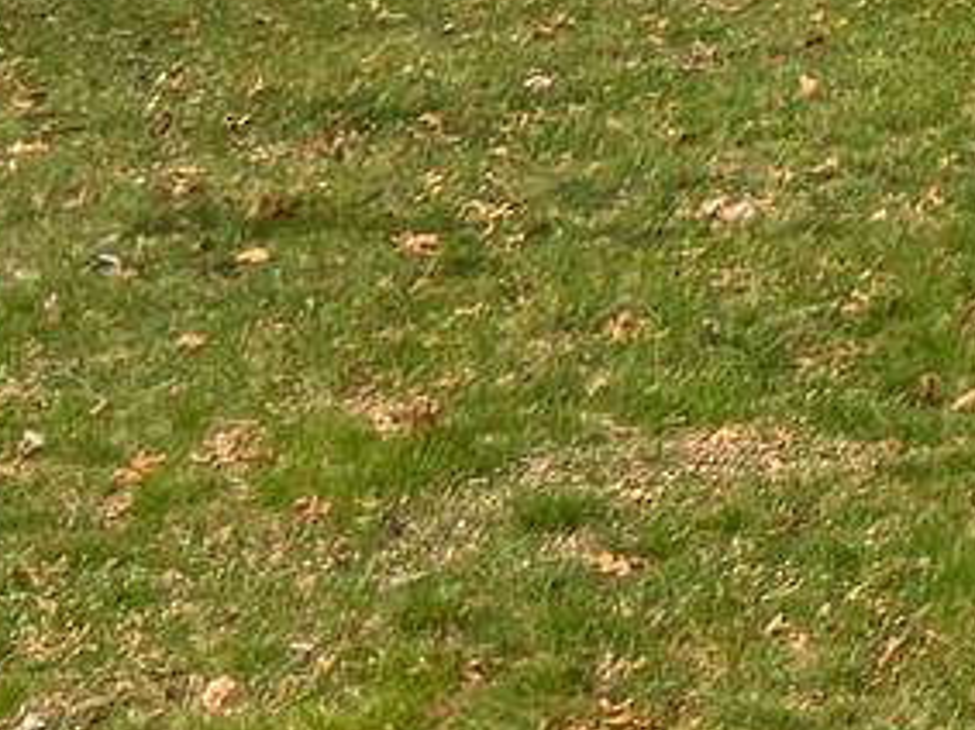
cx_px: 3476
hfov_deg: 8.0
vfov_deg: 7.4
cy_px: -1047
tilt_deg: +8.1
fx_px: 5293
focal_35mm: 188
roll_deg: -3.4
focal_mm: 5.96
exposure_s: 1/382
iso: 50
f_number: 1.6
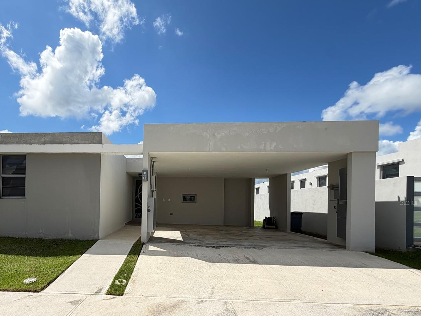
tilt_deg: +0.3
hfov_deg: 82.4
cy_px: 202
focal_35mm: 19
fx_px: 231
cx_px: 147
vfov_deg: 67.4
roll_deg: -1.0
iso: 20
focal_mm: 2.22
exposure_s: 1/820
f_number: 2.2
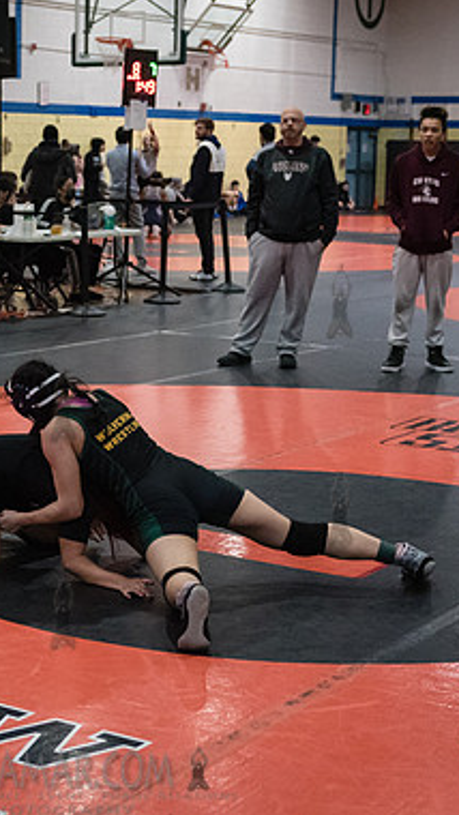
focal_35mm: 72
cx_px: 62
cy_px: 404
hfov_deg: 16.6
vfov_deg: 29.3
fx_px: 1556
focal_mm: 45
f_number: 3.2
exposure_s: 1/640
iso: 8000
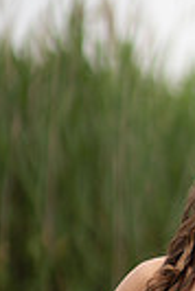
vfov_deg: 7.2
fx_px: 2326
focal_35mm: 287
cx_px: 237
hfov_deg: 4.8
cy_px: 199
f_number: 1.3
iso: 100
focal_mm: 85
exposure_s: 1/3200
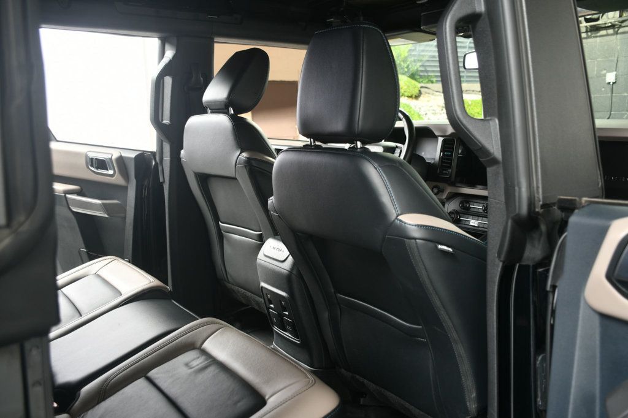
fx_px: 575
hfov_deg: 57.2
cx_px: 314
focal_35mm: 33
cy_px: 209
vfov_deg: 39.9
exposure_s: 1/160
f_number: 3.5
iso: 100
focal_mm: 22
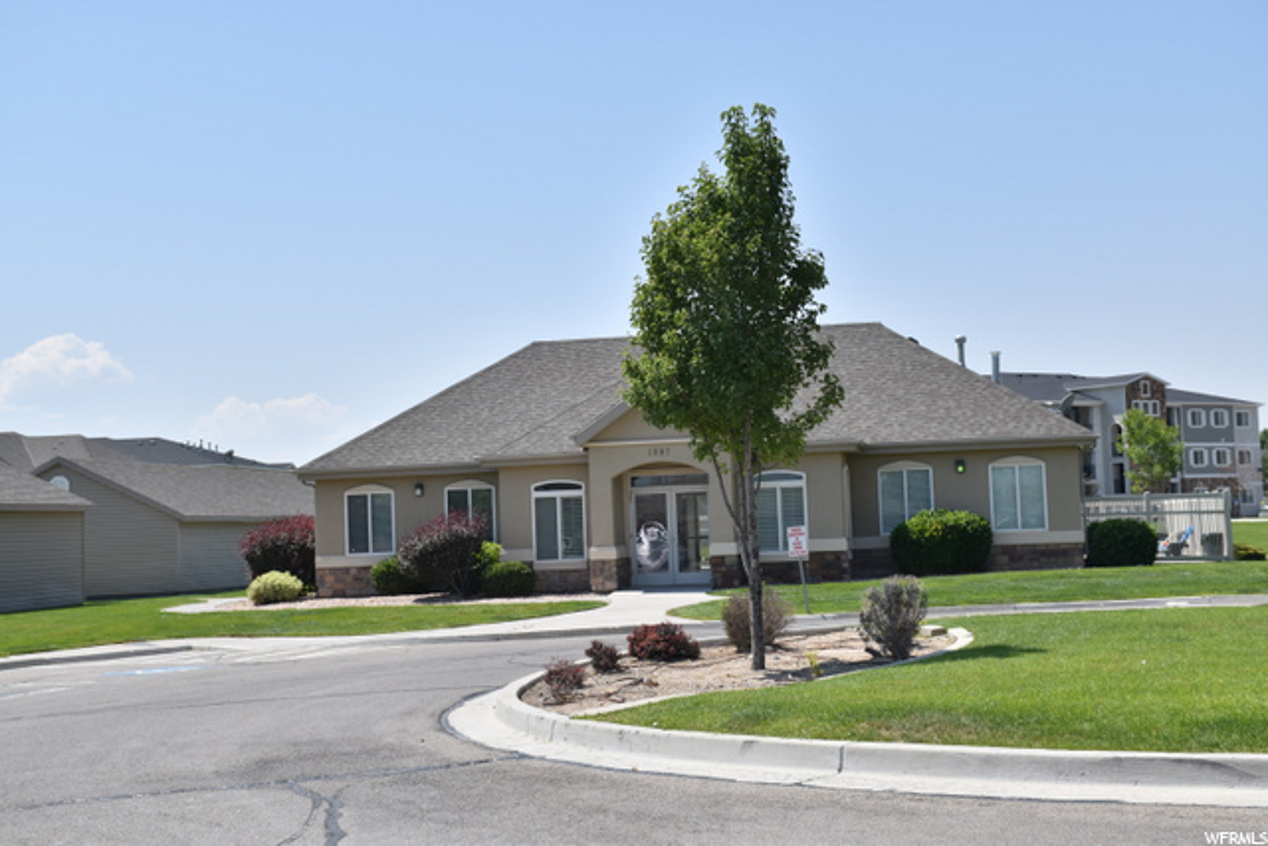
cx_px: 634
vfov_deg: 25.8
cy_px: 423
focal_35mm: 52
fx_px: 1849
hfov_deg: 37.8
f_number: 9
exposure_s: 1/320
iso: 100
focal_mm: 35
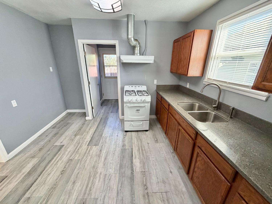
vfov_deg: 85.7
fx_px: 110
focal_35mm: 14
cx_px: 136
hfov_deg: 102.1
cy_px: 102
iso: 320
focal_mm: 2.22
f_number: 2.2
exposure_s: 1/120
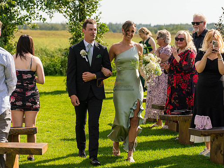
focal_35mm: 119
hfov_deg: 16.5
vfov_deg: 12.5
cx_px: 110
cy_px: 83
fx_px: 770
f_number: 4.5
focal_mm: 96
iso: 400
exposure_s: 1/2000
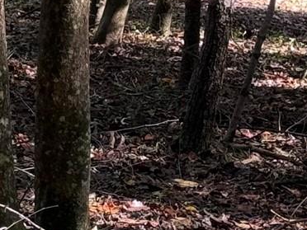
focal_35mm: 264
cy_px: -115
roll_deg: -0.1
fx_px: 2341
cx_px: -277
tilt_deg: +1.2
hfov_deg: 7.3
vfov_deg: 5.6
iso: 80
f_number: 1.78
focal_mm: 6.76
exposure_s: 1/121
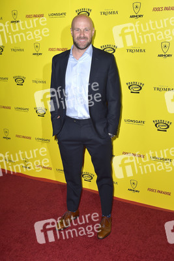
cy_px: 130
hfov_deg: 35.1
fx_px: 275
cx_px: 87
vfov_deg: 50.7
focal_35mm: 38
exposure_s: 1/250
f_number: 6.3
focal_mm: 38
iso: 250
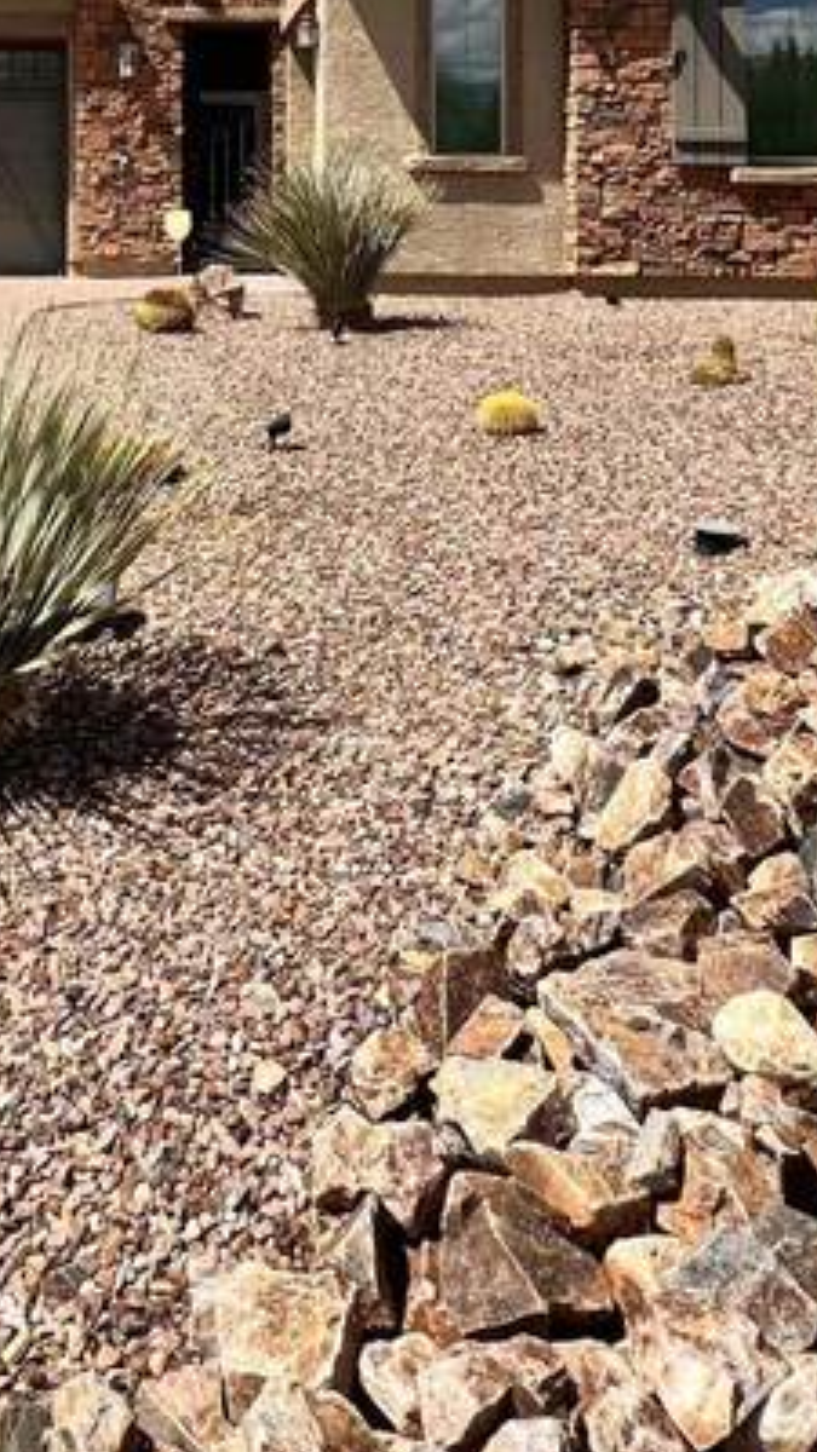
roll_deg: +0.1
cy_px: 167
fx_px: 1309
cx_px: 203
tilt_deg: +3.6
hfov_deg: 33.9
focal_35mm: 34
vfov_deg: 51.7
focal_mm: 1.57
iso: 32
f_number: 1.8
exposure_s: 1/2597
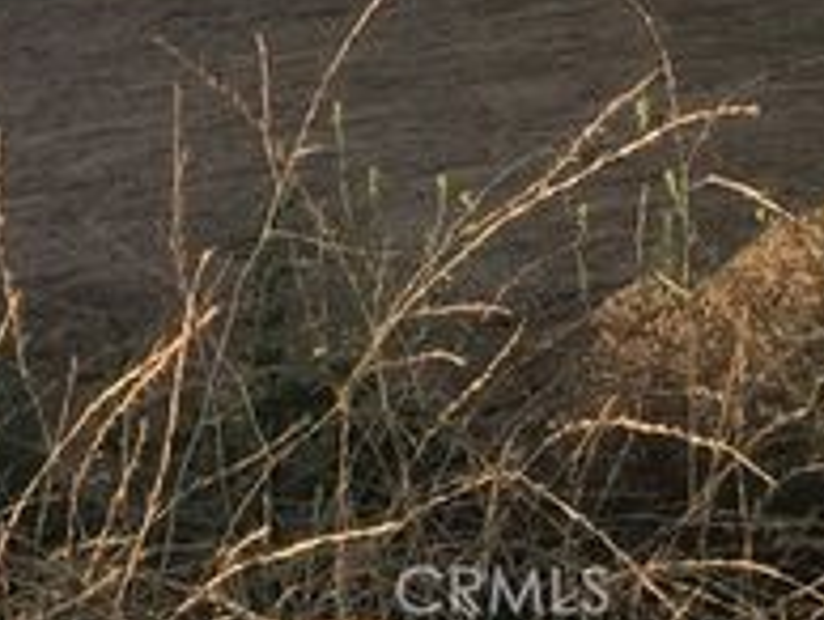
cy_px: -391
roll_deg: +2.1
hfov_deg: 10.4
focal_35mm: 188
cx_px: -59
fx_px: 4481
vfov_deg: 7.7
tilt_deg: +0.3
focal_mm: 6.6
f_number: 2.8
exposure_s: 1/244
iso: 20
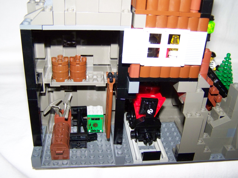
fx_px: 261
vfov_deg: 37.7
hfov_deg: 49.0
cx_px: 119
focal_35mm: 38
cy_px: 89
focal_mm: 6.3
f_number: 2.8
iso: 200
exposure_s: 1/30
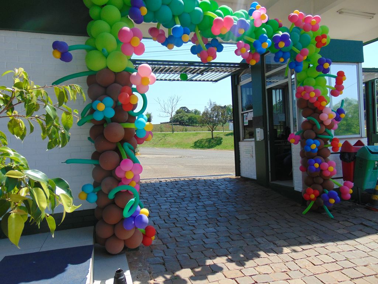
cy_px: 142
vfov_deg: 54.9
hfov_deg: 69.4
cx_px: 189
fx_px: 273
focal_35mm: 25
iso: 80
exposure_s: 1/250
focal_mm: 4.5
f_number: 7.7
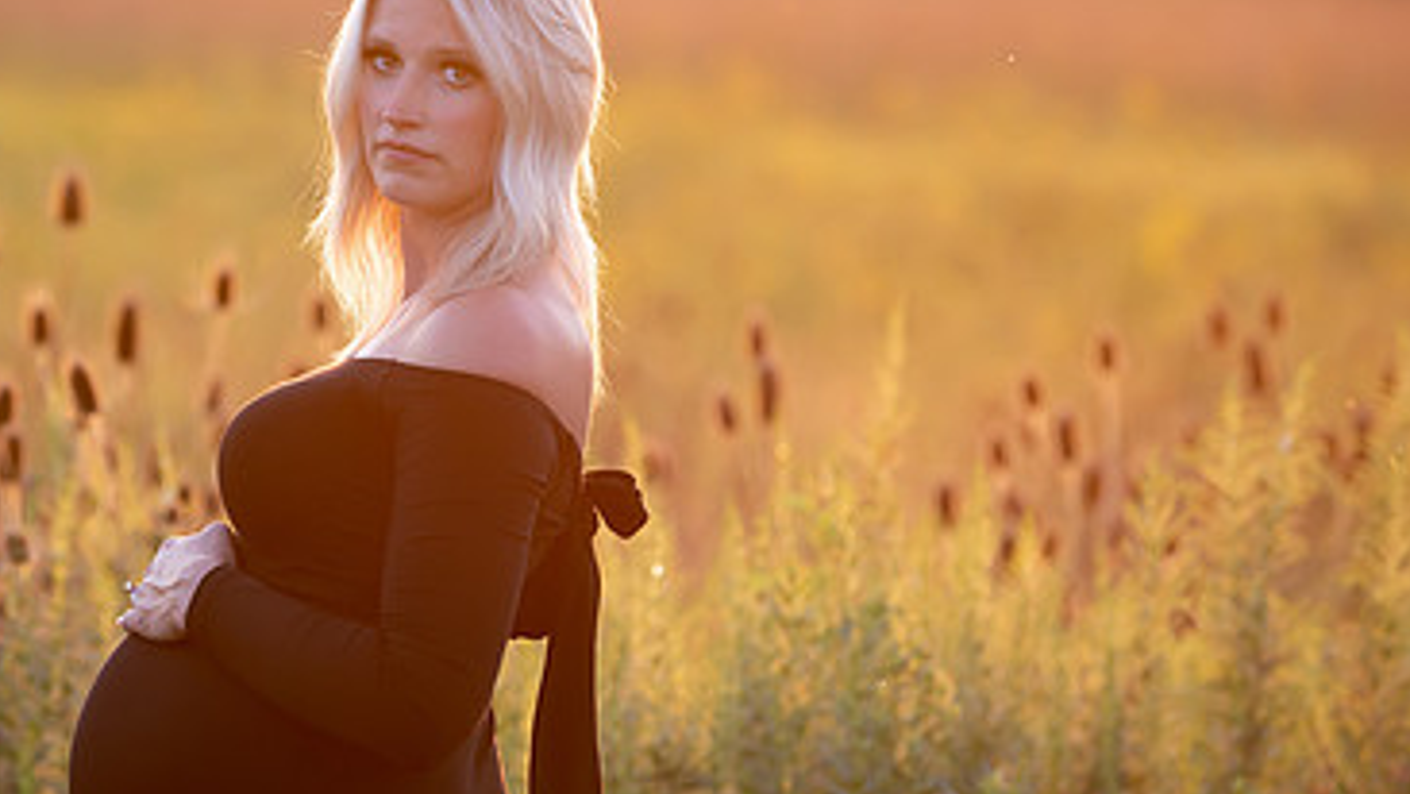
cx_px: 320
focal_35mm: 224
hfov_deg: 9.6
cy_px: 295
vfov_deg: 5.4
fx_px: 8376
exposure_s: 1/800
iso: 500
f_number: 3.2
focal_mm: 135
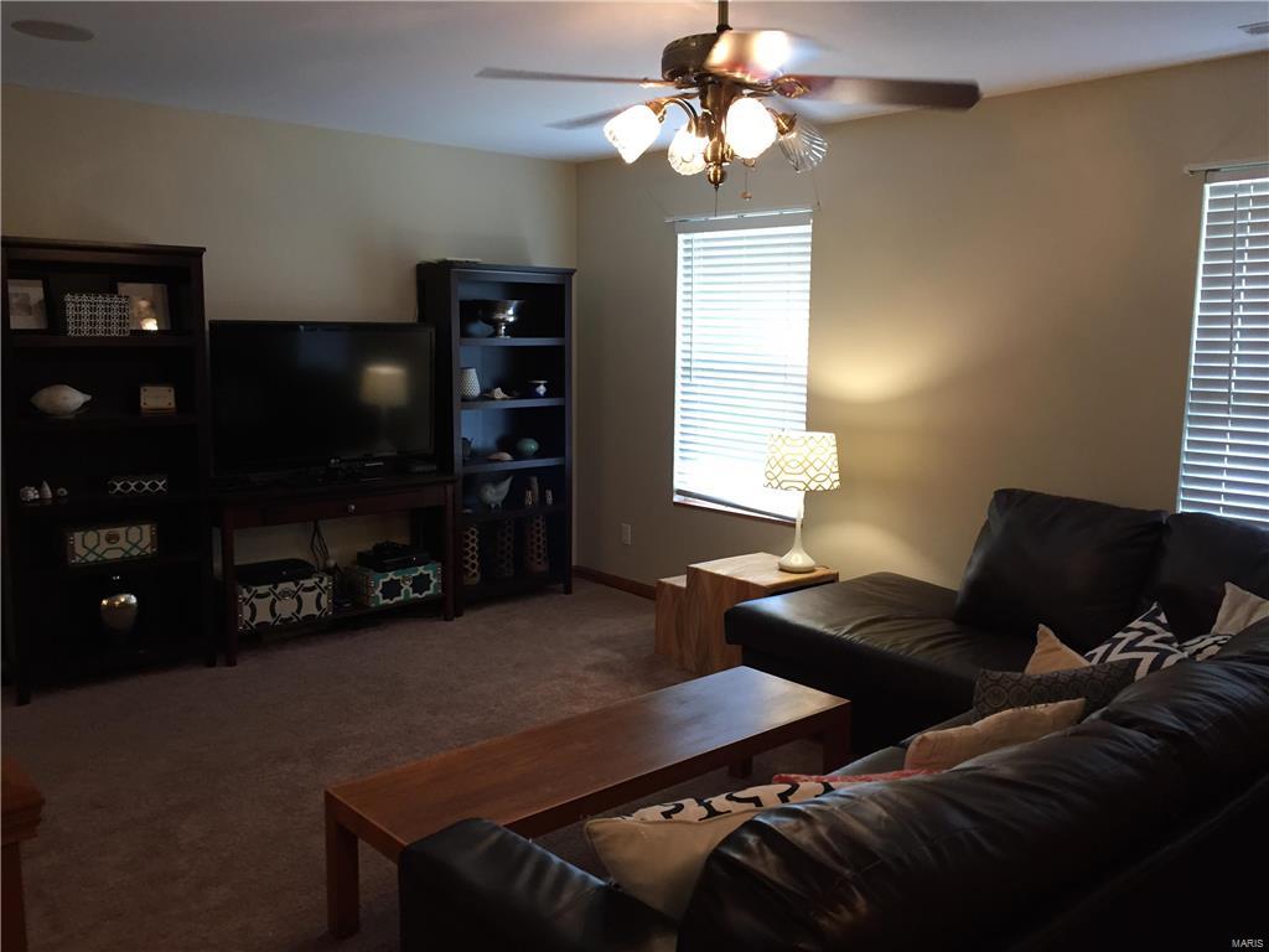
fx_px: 1063
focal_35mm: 29
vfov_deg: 48.2
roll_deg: -1.5
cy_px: 476
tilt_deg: -9.6
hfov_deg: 61.7
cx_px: 634
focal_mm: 4.15
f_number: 2.2
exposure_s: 1/30
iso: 100
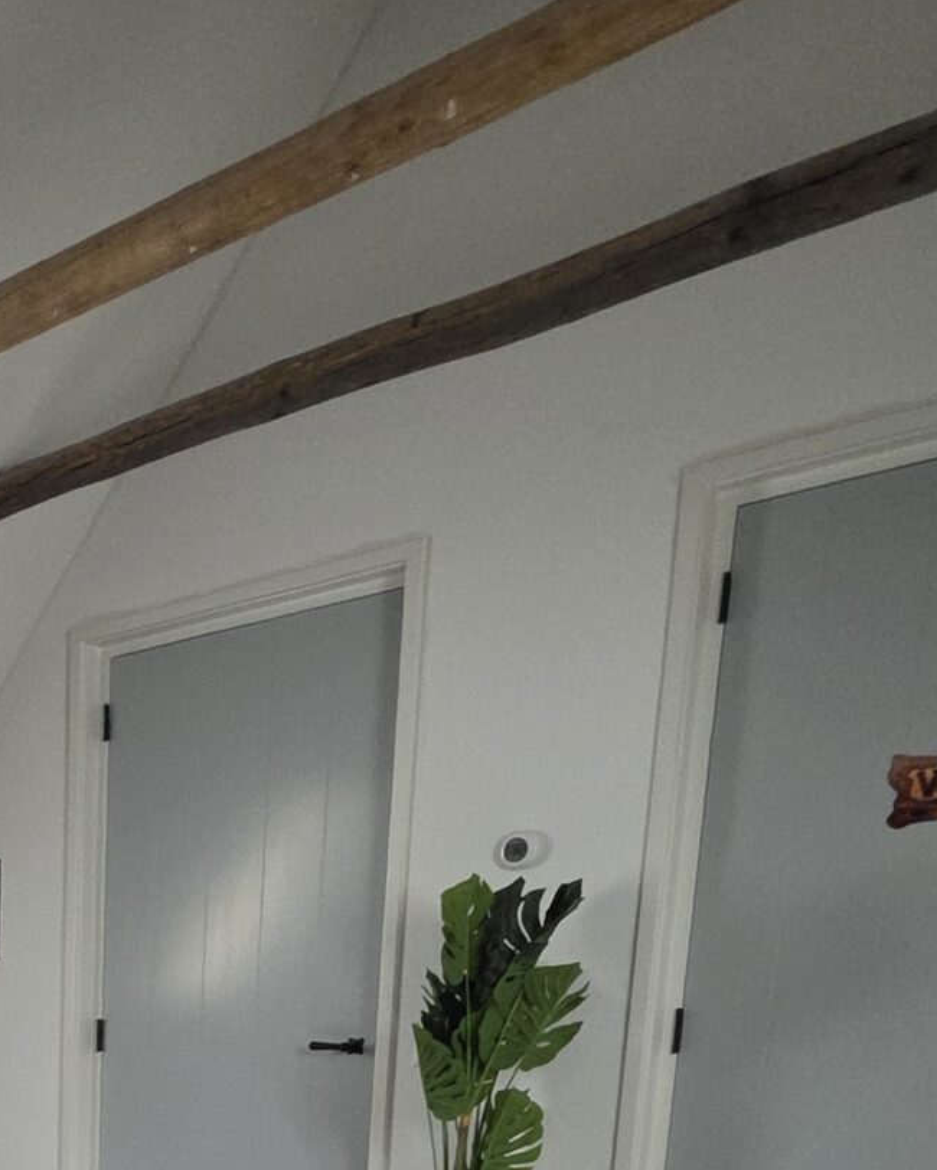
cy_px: 1333
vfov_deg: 37.2
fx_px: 1386
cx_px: -294
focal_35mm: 40
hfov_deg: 29.6
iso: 1000
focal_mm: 2.2
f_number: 1.9
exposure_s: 1/50
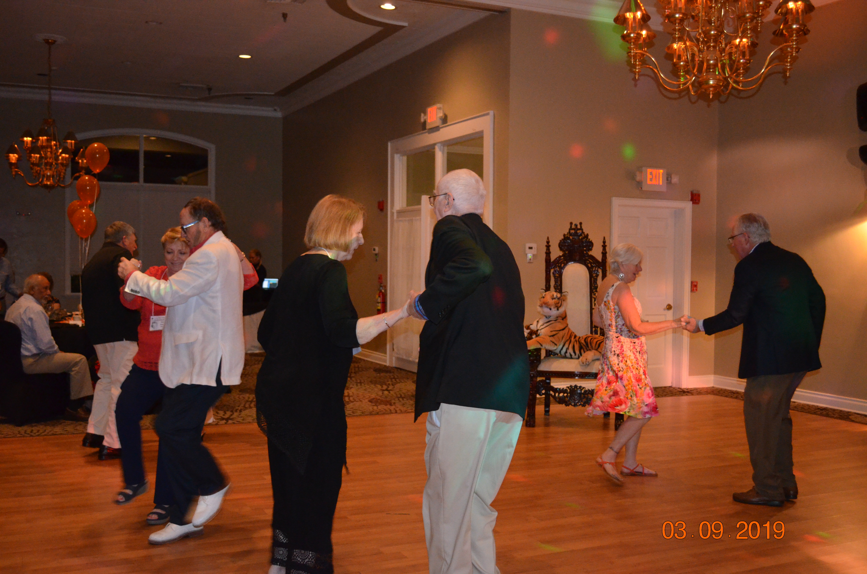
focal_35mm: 36
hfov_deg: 53.2
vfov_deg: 36.7
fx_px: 865
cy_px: 287
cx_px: 434
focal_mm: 24
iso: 3200
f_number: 4
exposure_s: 1/60
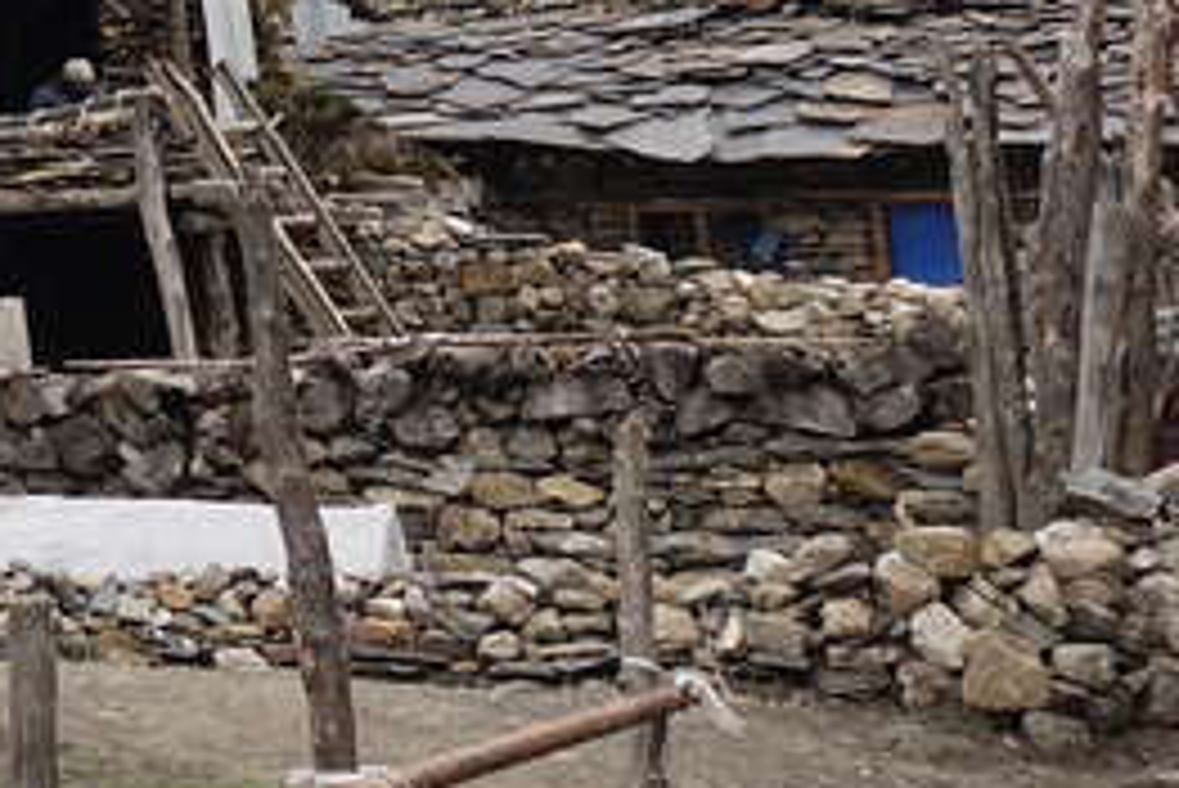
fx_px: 3604
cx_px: -1377
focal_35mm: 110
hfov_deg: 14.4
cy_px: -518
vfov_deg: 11.7
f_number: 4
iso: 125
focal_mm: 8.8
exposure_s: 1/250
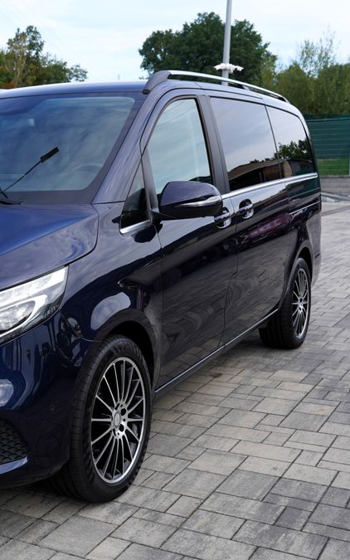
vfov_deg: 39.6
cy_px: 282
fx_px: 778
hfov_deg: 24.2
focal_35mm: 51
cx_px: 0
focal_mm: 33
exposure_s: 1/160
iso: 100
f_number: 6.3
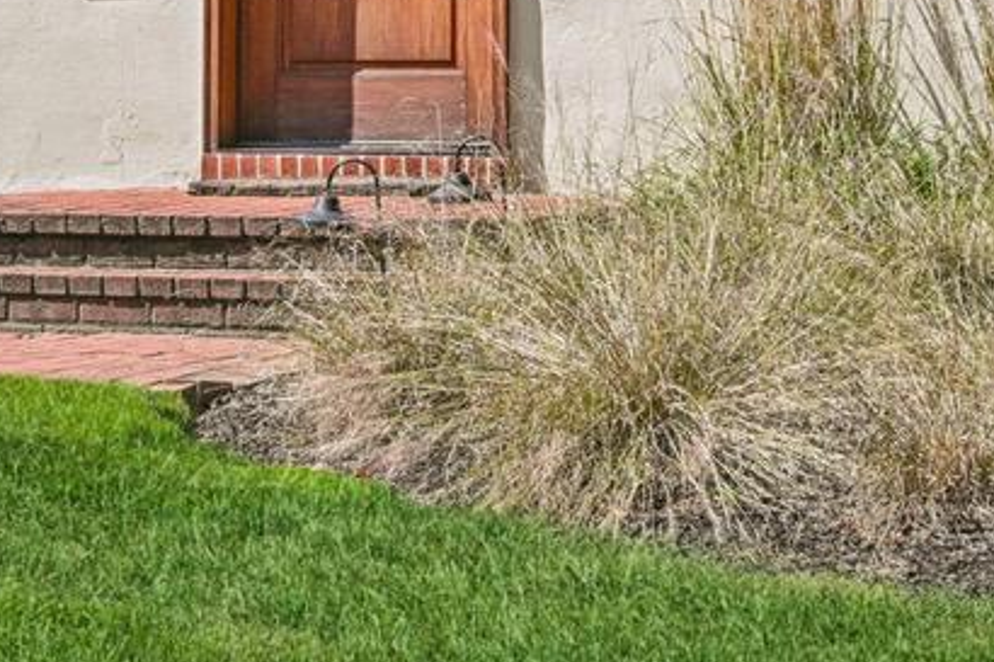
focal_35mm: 150
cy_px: -826
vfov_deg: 8.5
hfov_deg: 13.7
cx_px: 468
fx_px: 4140
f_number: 8
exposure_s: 1/500
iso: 400
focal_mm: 30
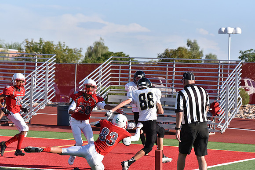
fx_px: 1063
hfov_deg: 13.7
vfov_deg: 9.2
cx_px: 128
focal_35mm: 150
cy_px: 85
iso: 1250
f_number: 8
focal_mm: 150
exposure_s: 1/3200
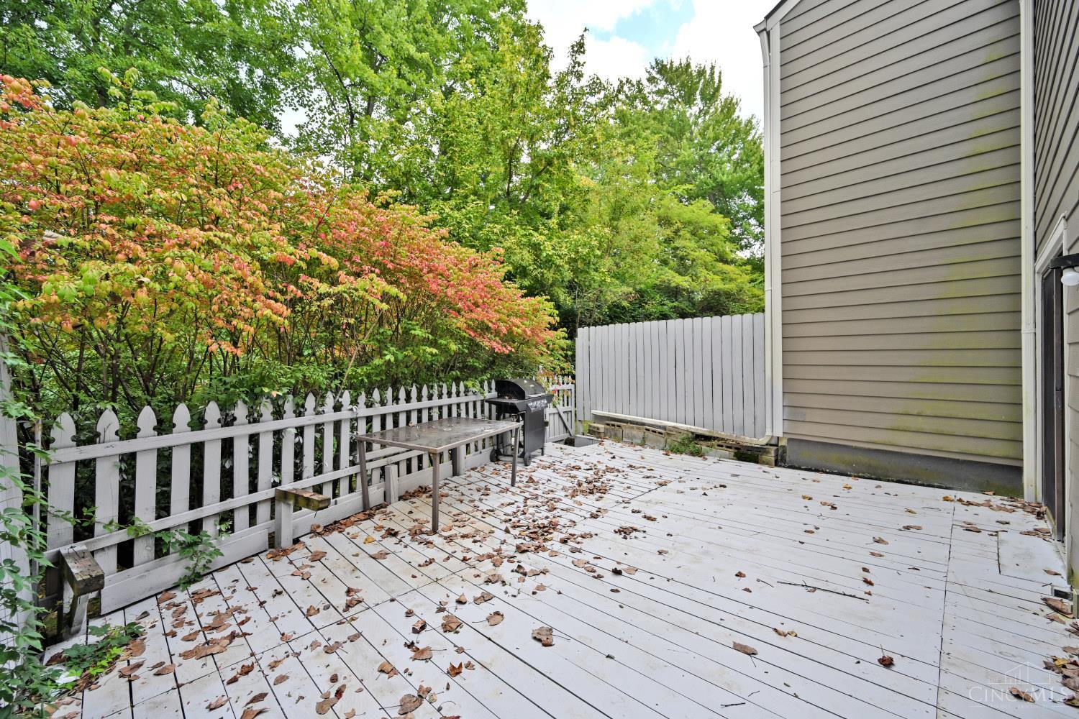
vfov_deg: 81.2
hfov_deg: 104.3
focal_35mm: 14
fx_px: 420
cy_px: 360
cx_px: 540
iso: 160
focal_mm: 14
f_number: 5.6
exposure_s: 1/250
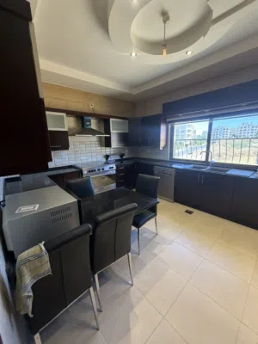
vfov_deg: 102.1
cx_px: 129
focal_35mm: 14
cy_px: 172
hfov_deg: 85.7
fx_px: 139
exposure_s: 1/84
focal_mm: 2.22
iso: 320
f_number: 2.2
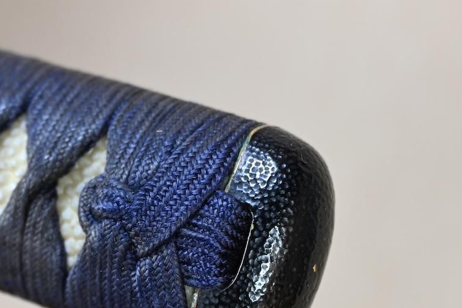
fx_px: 2680
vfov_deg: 6.6
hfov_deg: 9.9
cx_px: 237
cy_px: 239
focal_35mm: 209
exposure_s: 1/2
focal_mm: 75
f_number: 5.3
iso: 100
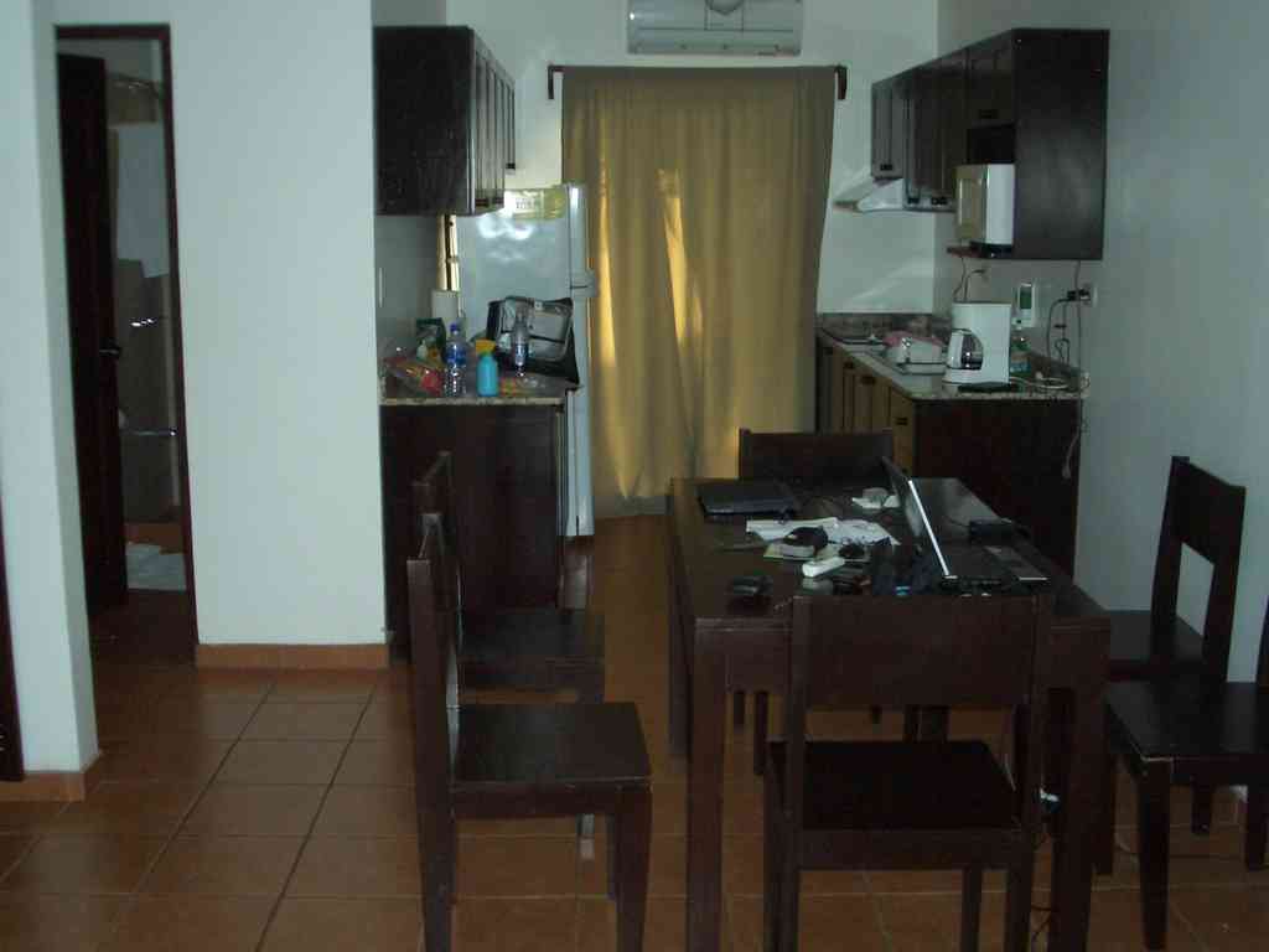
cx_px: 634
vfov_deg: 35.1
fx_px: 1503
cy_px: 476
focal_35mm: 41
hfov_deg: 45.8
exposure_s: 1/60
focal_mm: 6.8
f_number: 2.8
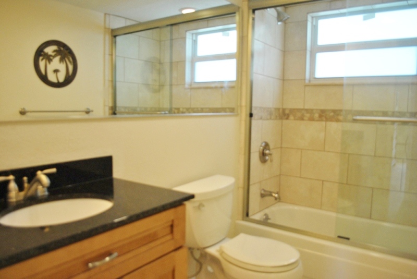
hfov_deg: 67.3
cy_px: 140
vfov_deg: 48.0
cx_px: 208
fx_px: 313
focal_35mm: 27
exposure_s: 1/100
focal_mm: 18
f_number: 3.5
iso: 400
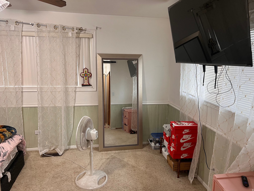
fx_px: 191
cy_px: 96
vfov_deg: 53.1
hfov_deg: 67.3
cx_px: 127
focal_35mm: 26
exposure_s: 1/60
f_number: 1.5
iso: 80
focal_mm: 5.7
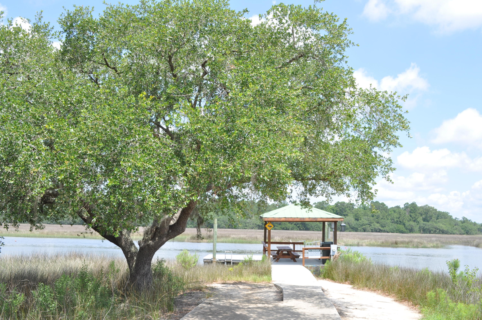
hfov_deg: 53.2
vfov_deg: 36.8
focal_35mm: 36
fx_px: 481
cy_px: 160
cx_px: 241
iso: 200
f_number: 11
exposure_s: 1/100
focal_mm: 24
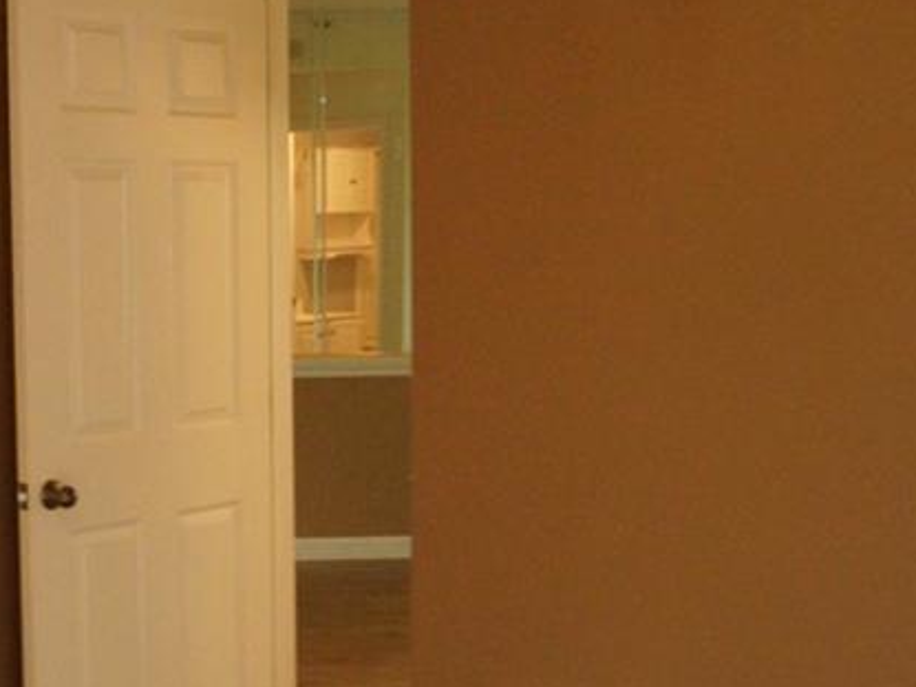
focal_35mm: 64
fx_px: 1693
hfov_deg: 29.8
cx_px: 225
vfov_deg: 22.9
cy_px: 387
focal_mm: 18
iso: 3200
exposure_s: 1/40
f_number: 9
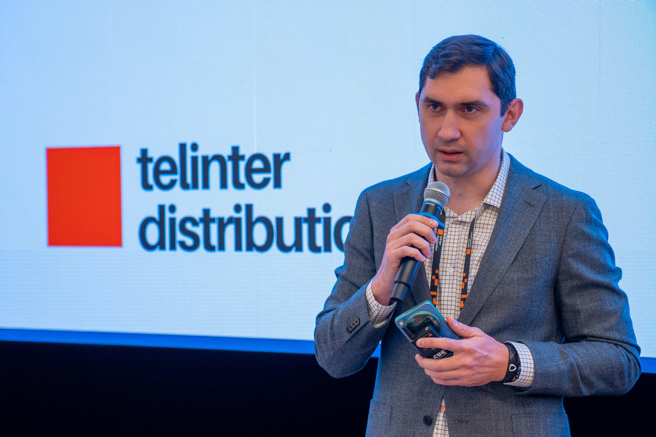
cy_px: 218
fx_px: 2041
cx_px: 328
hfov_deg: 18.3
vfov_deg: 12.2
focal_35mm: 112
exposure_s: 1/200
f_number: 2.8
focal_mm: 75
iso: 500
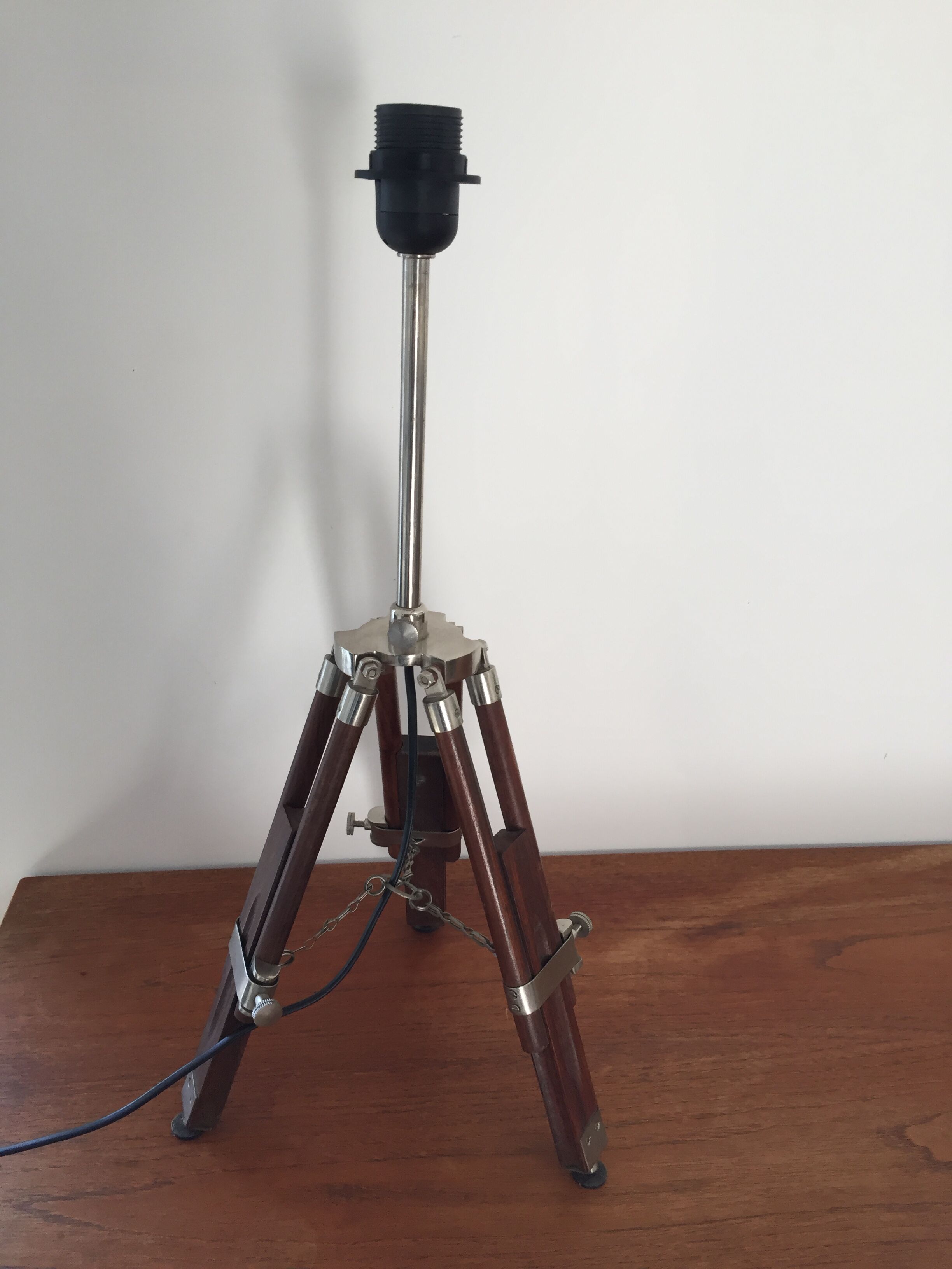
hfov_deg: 48.2
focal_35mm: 29
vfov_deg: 61.7
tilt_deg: -24.8
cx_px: 476
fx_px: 1063
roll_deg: -1.6
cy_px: 634
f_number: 2.2
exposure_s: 1/33
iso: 32
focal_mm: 4.15
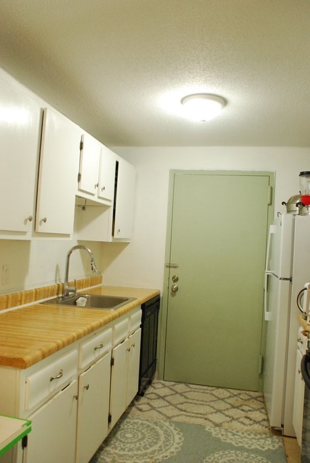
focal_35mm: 30
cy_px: 232
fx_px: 386
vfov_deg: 61.9
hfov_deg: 43.7
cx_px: 155
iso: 1600
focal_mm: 20
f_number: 6.3
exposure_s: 1/15
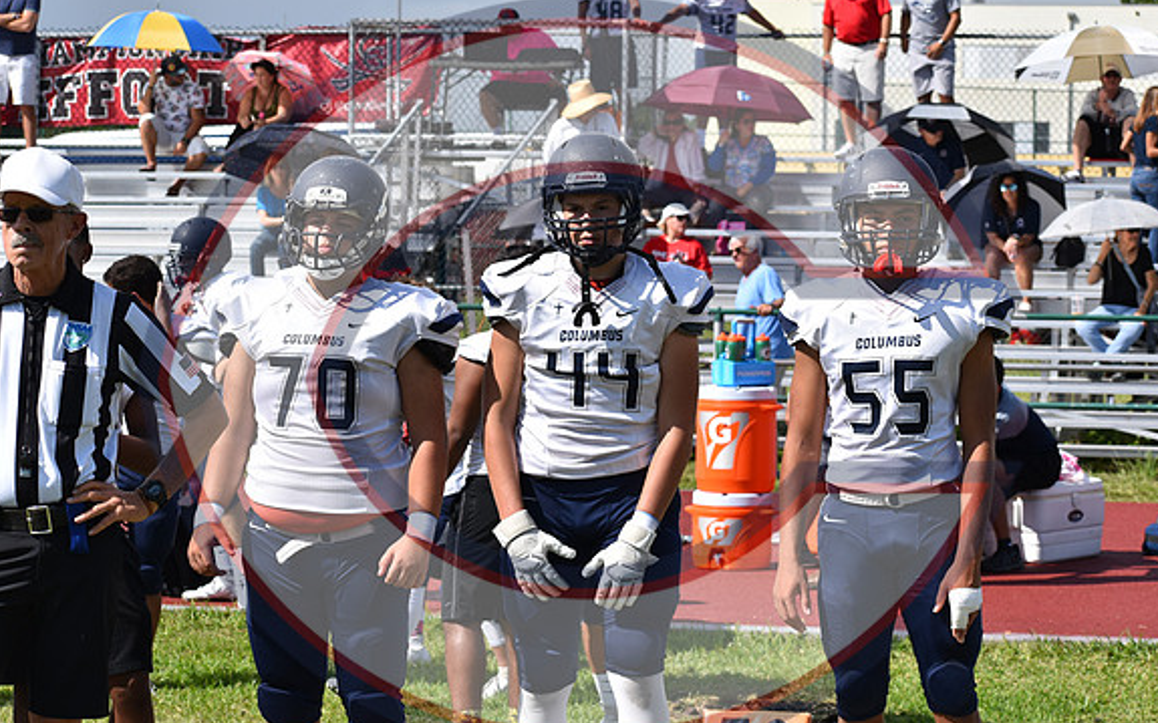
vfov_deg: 12.1
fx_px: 3407
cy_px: 380
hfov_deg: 19.3
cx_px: 580
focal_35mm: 108
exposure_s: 1/800
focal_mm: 70
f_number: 7.1
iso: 200
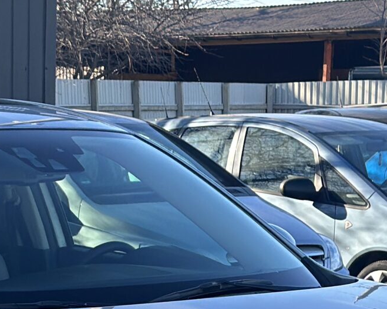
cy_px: 477
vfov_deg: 8.3
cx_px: -36
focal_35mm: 182
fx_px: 2084
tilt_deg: -9.7
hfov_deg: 10.5
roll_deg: +0.3
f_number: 1.78
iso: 80
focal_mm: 6.86
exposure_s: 1/1073
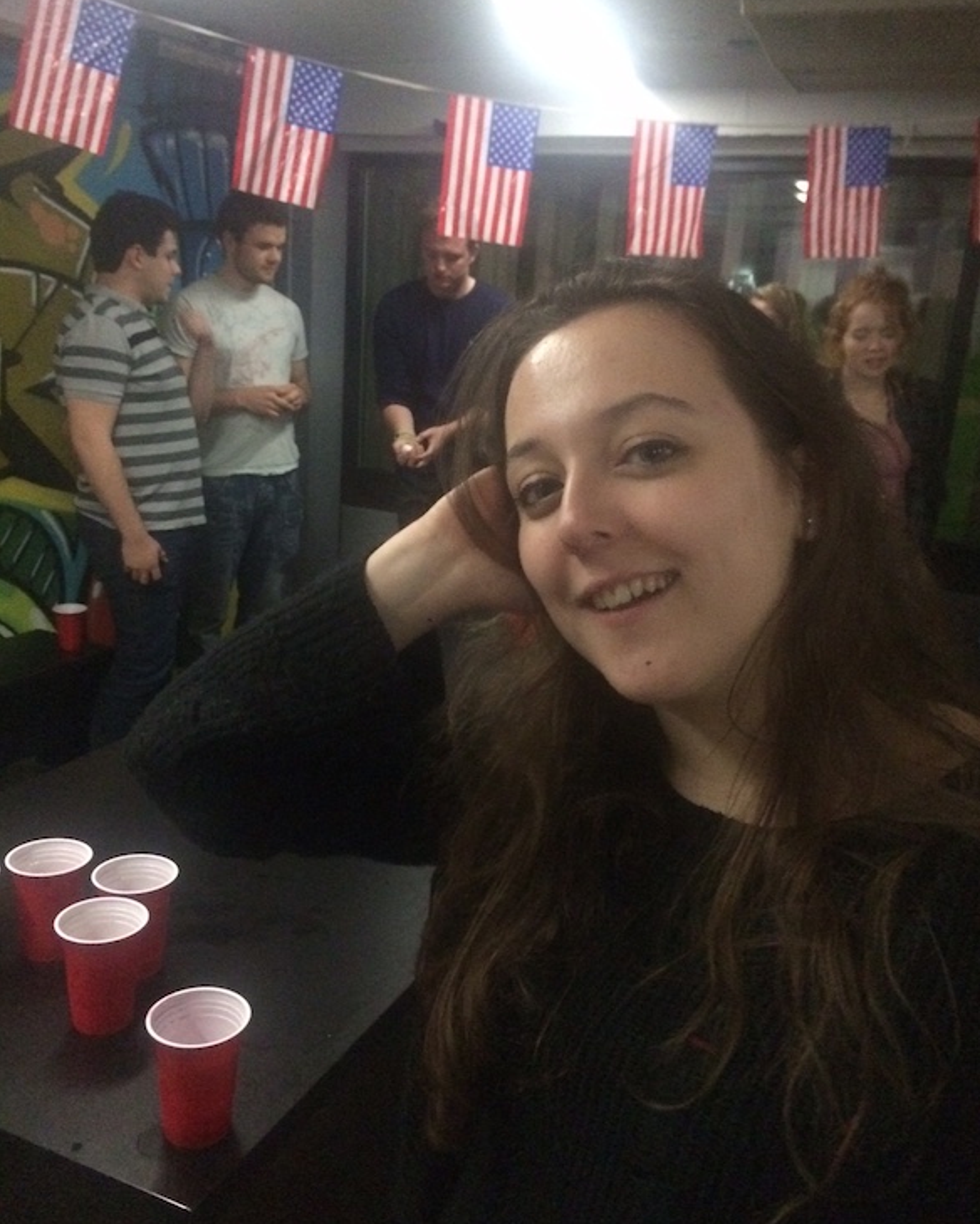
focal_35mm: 31
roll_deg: -3.5
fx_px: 1124
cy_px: 624
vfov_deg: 57.2
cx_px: 502
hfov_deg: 47.1
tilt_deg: -15.9
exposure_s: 1/15
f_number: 2.2
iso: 640
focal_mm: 4.15
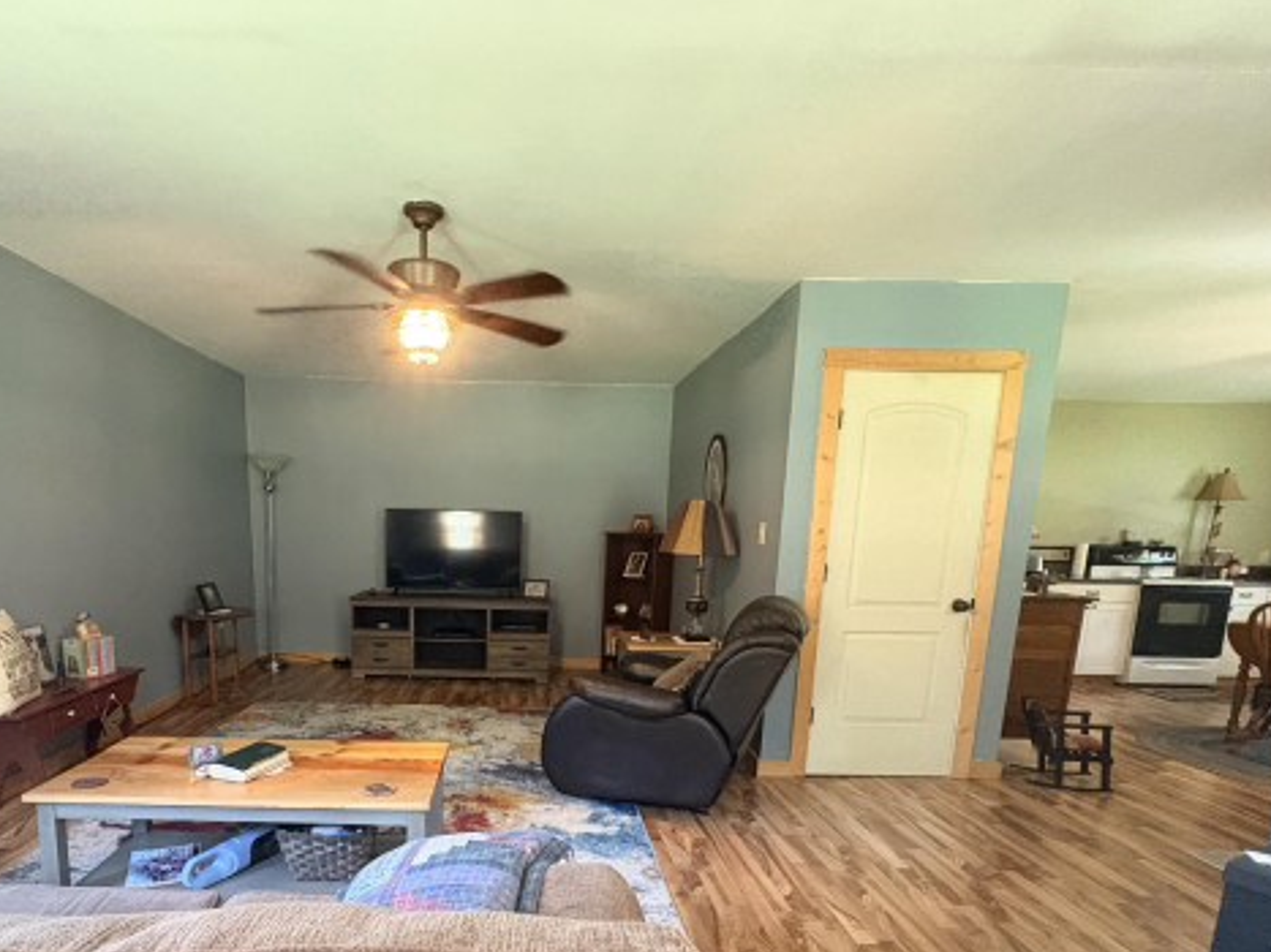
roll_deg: -0.4
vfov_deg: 63.7
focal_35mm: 20
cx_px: 516
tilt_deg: -10.3
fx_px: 734
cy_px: 658
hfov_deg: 80.9
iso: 1000
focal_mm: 2.22
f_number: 2.2
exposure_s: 1/60
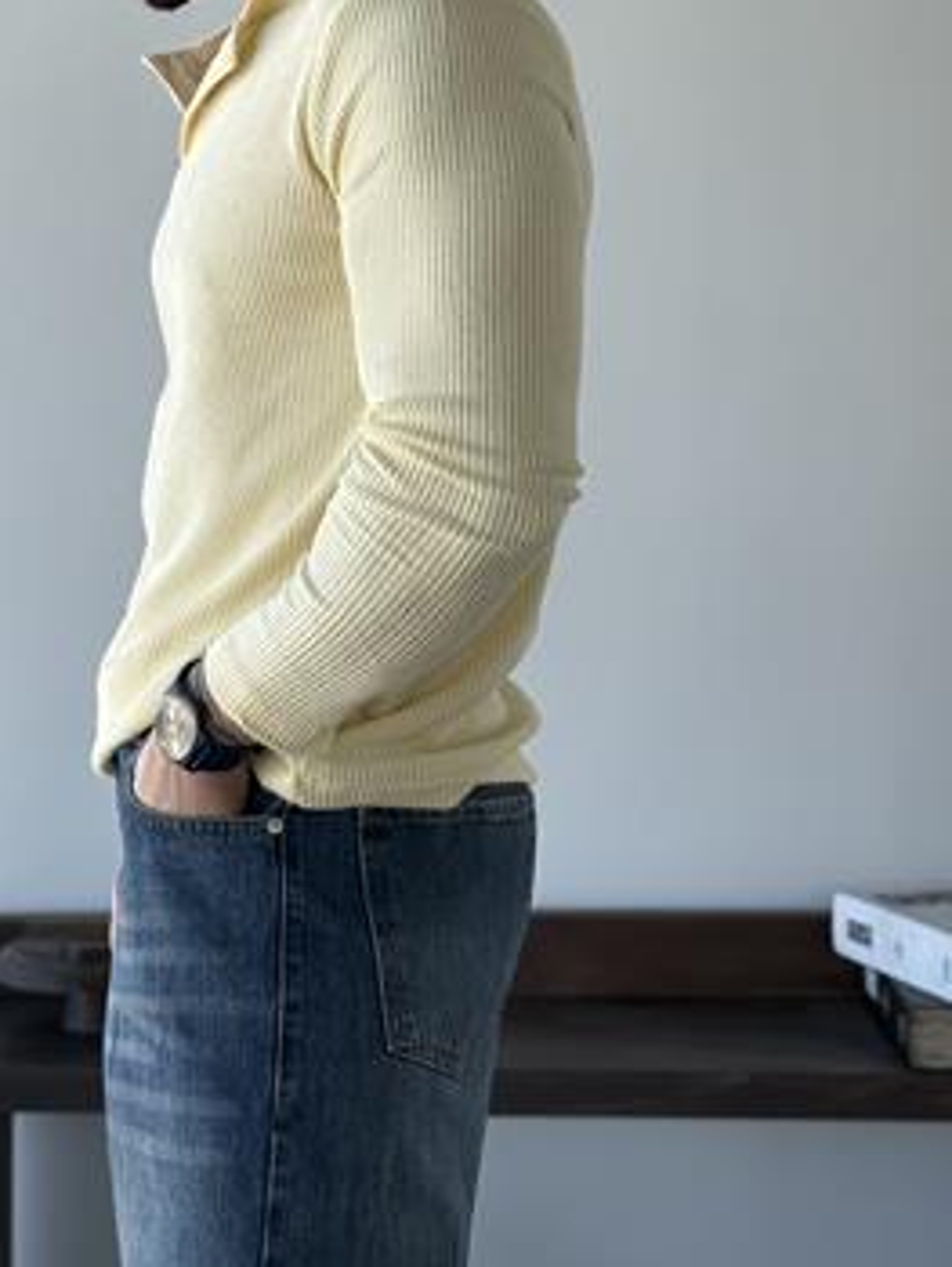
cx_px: 373
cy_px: 324
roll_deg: +0.1
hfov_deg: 20.2
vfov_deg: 26.3
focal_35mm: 73
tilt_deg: +0.6
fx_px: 2674
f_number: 1.78
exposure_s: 1/309
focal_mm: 6.76
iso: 64
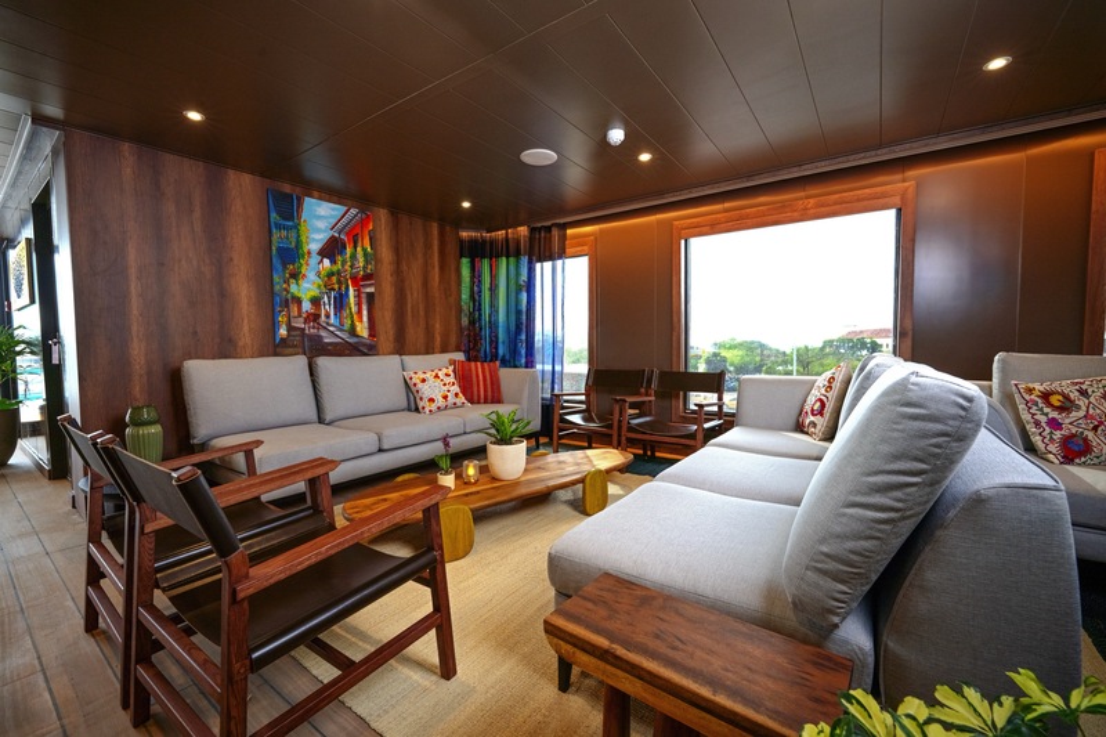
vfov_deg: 81.2
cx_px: 553
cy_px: 368
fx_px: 430
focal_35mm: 14
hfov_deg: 104.3
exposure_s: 1/60
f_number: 9
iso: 800
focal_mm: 14
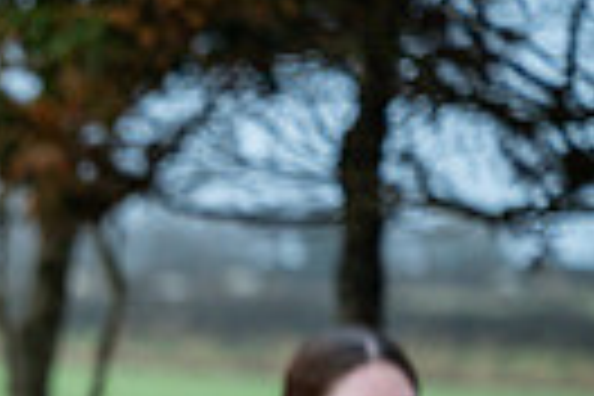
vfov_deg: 4.4
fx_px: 5065
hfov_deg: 6.5
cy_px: 745
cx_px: -706
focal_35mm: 307
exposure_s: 1/1250
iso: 560
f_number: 2.8
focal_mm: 70
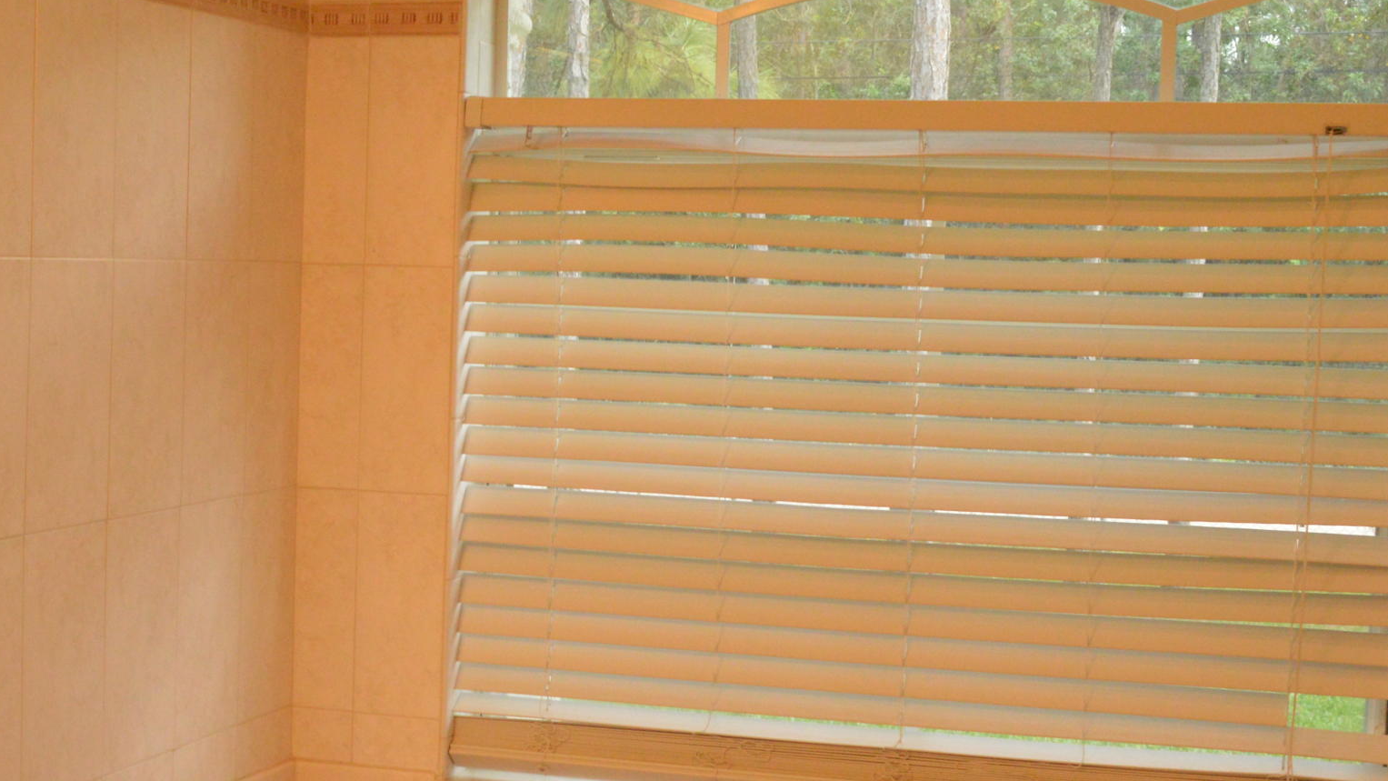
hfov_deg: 27.8
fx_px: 2724
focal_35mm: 74
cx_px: 220
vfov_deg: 16.3
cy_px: 516
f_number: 10
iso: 1600
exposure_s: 1/60
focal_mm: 24
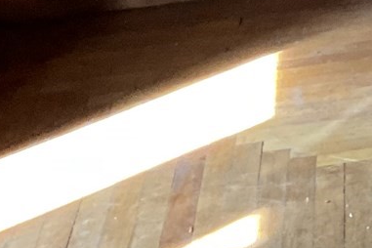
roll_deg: -0.9
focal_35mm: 162
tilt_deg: -10.1
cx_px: 989
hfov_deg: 10.3
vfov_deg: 7.8
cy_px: -358
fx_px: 1674
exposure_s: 1/60
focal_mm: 3
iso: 125
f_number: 1.8
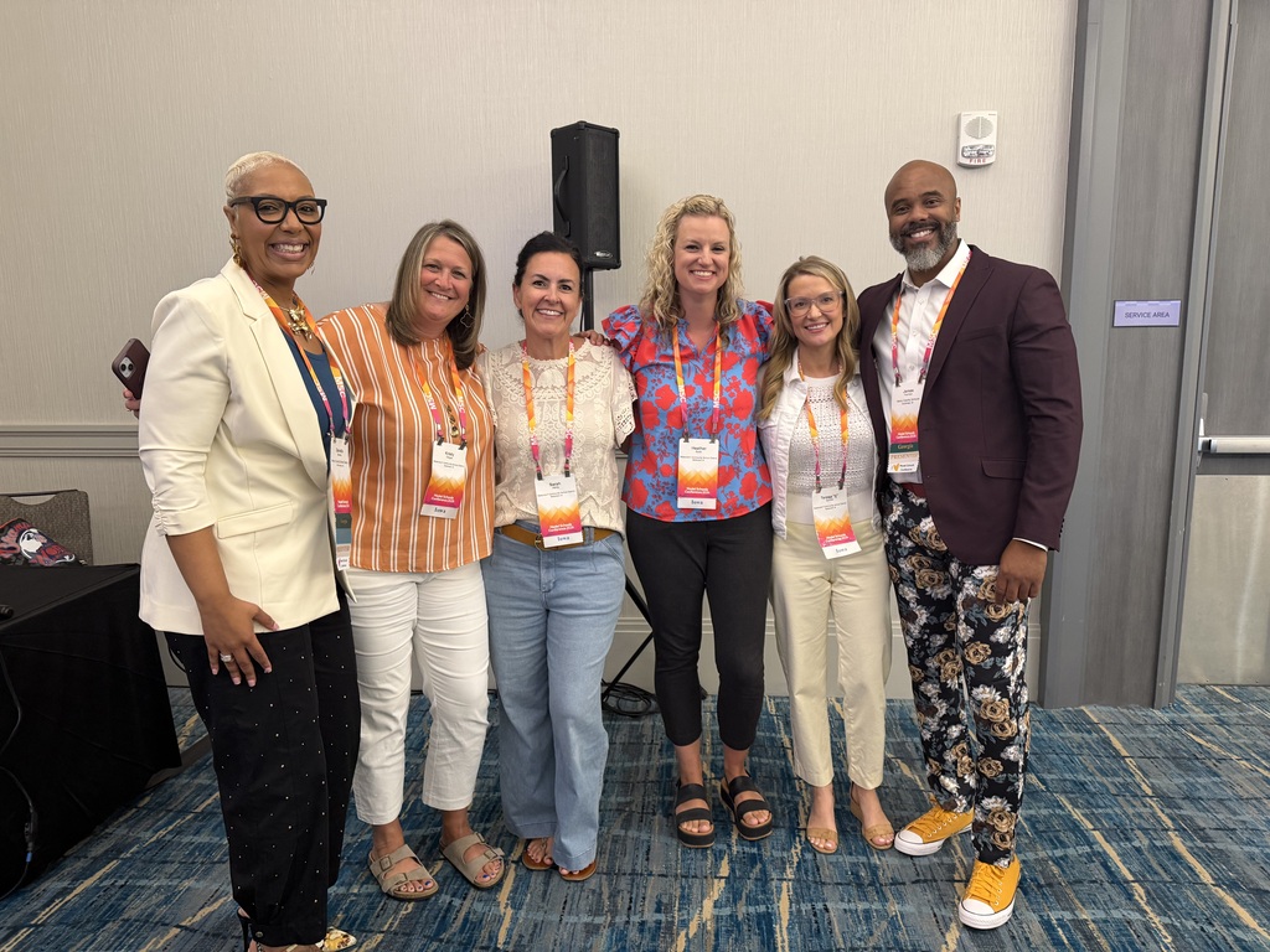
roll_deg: +1.2
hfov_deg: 71.6
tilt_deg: -9.0
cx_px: 635
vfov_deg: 56.8
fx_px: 881
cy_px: 476
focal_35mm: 24
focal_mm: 6.76
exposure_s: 1/60
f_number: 1.78
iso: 320
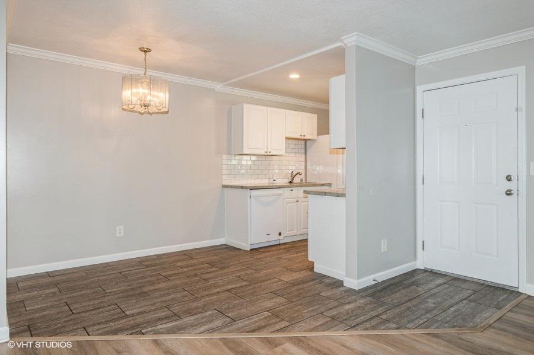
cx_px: 267
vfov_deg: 57.2
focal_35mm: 22
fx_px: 326
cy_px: 178
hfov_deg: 78.6
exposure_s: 1/5
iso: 100
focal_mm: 15
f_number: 9
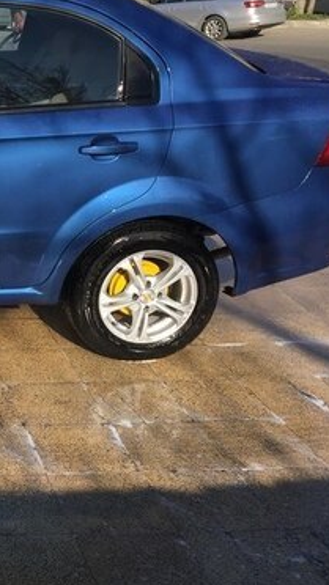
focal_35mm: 56
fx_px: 869
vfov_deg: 37.1
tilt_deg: -20.2
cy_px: 238
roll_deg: -1.0
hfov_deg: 18.9
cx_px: -164
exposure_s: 1/1464
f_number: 2.2
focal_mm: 4.15
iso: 32
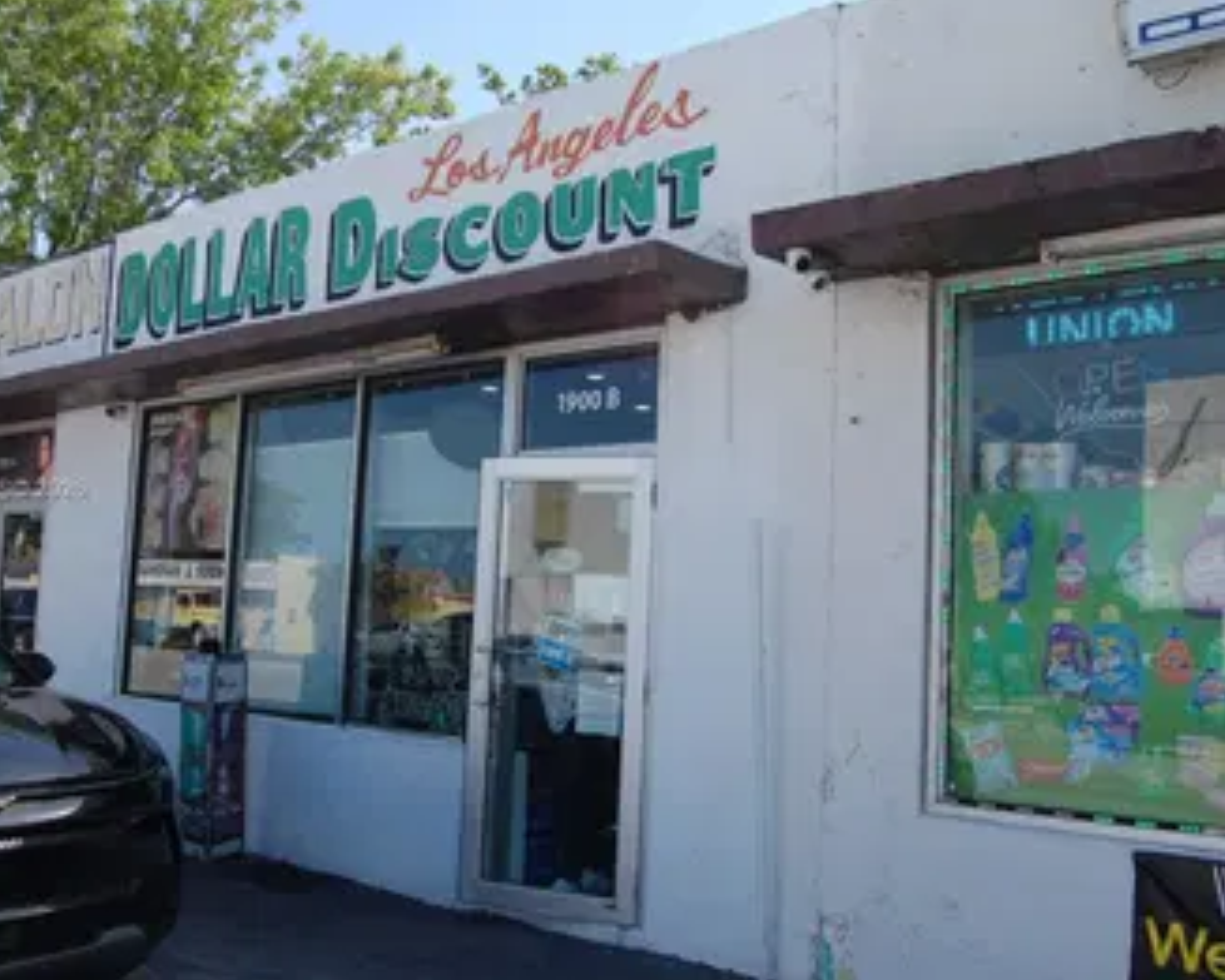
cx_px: 537
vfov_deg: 39.2
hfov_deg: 47.8
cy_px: 492
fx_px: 1378
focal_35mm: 38
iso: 200
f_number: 8
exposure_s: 1/250
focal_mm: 22
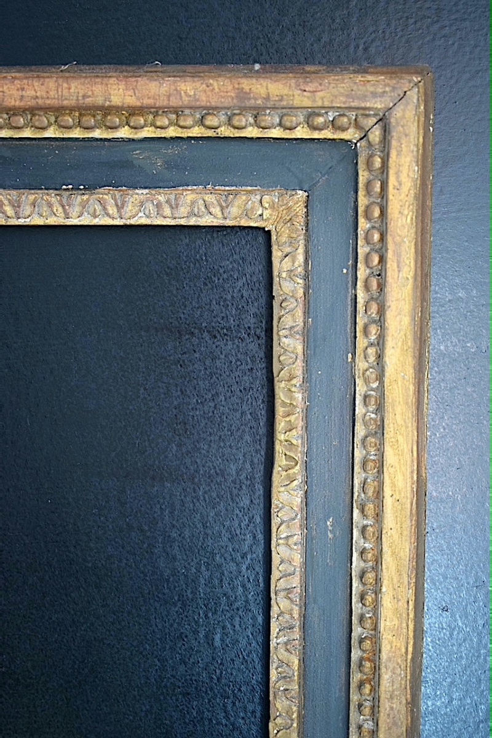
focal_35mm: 48
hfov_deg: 28.1
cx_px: 246
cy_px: 369
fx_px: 984
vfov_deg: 41.1
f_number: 4.5
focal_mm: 32
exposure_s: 1/60
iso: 1800
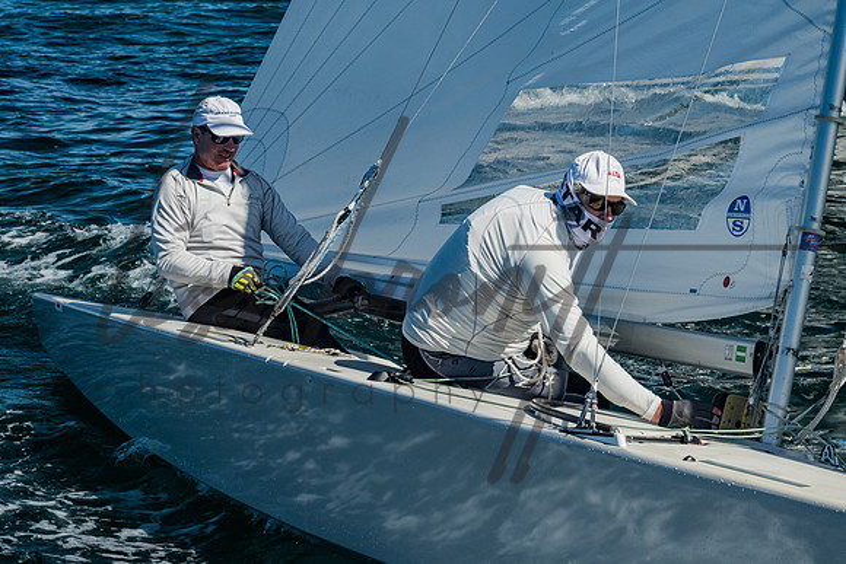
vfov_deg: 11.8
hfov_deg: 17.6
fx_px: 2739
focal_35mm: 117
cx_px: 410
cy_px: 210
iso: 400
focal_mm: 76
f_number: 10
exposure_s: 1/400
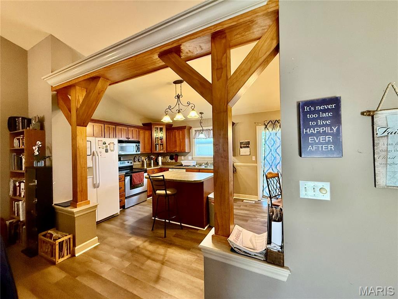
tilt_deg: +0.0
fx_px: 161
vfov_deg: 85.7
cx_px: 199
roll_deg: +1.1
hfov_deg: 102.1
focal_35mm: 14
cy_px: 150
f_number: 2.2
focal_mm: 2.22
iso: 400
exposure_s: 1/60
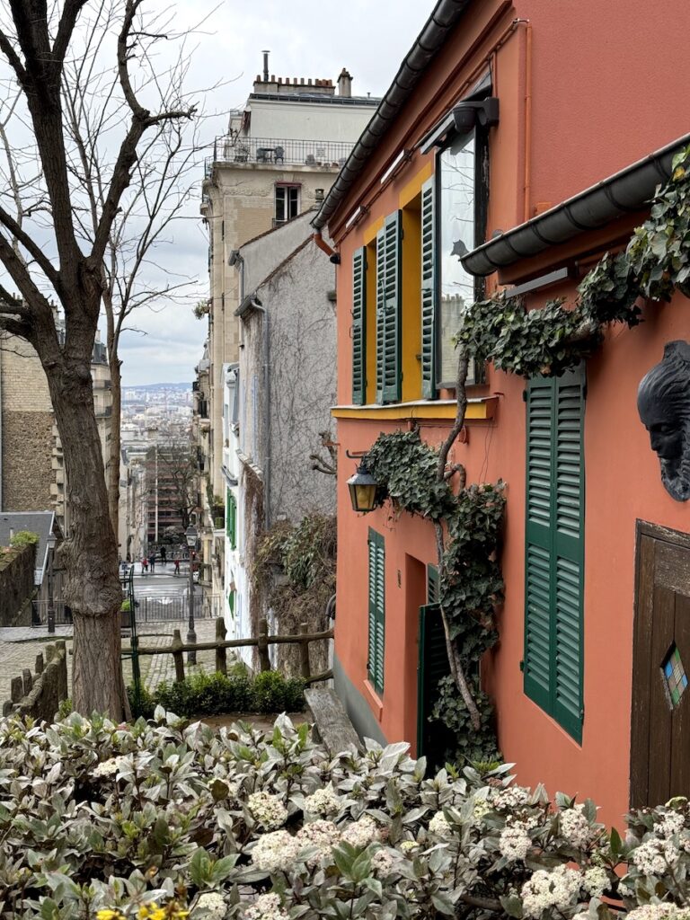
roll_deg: +1.1
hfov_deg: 30.3
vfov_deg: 39.7
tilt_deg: -3.7
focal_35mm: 48
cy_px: 460
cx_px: 345
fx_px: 1276
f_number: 1.78
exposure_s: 1/1011
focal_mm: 6.76
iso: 64
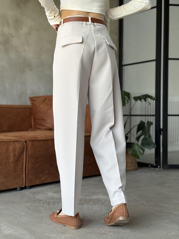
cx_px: 90
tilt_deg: -0.6
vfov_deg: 39.7
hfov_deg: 30.3
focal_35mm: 48
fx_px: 331
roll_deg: -0.3
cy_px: 120
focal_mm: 6.76
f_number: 1.78
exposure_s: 1/63
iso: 100
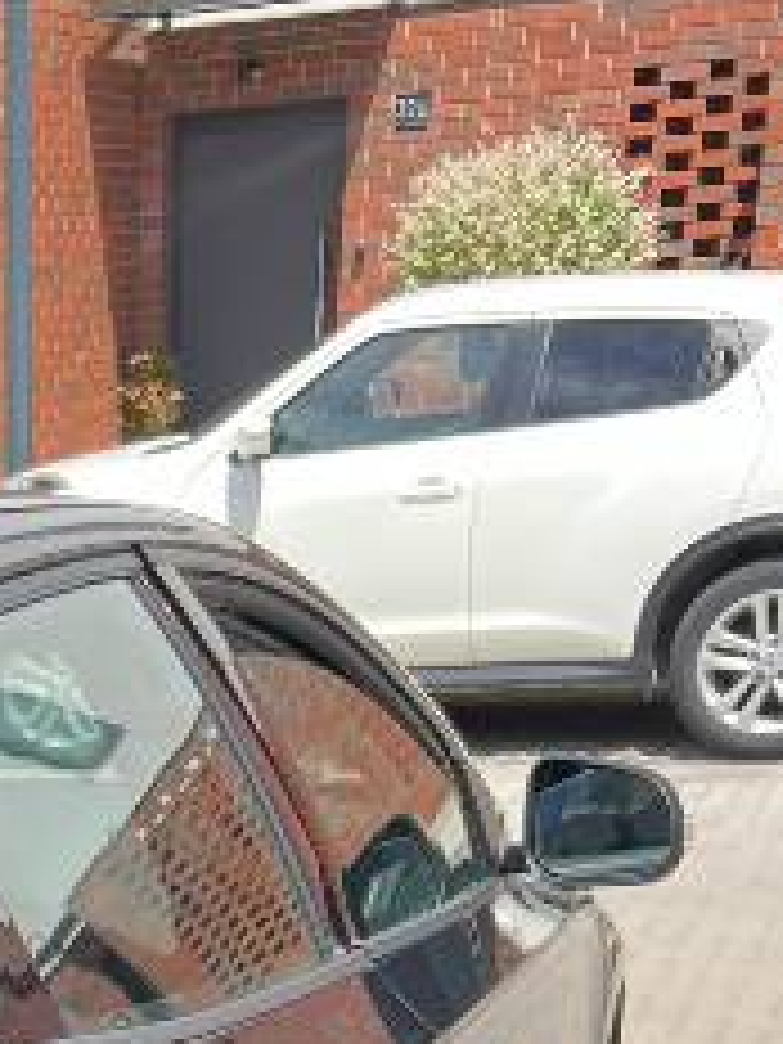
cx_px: -374
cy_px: 1534
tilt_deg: -24.9
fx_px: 2594
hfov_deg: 15.8
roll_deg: +4.0
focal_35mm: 86
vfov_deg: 19.9
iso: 50
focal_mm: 5.7
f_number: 1.5
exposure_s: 1/1159
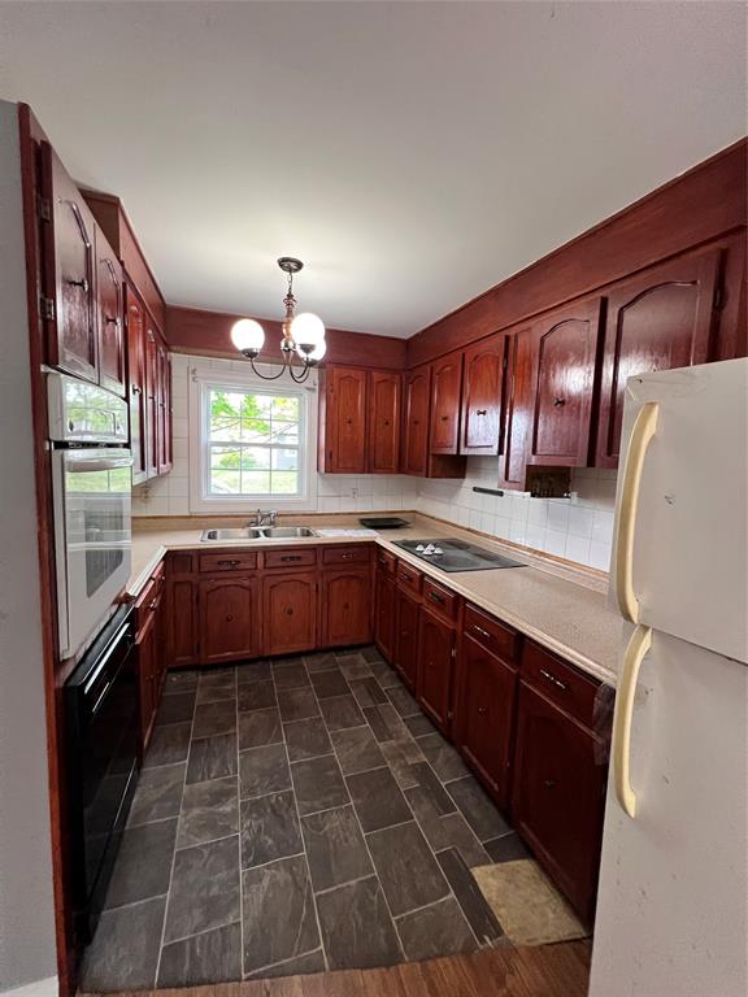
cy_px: 498
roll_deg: -1.0
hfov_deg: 89.9
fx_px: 375
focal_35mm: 13
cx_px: 374
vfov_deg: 106.2
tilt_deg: -3.3
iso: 400
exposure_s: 1/60
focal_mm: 1.57
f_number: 1.8
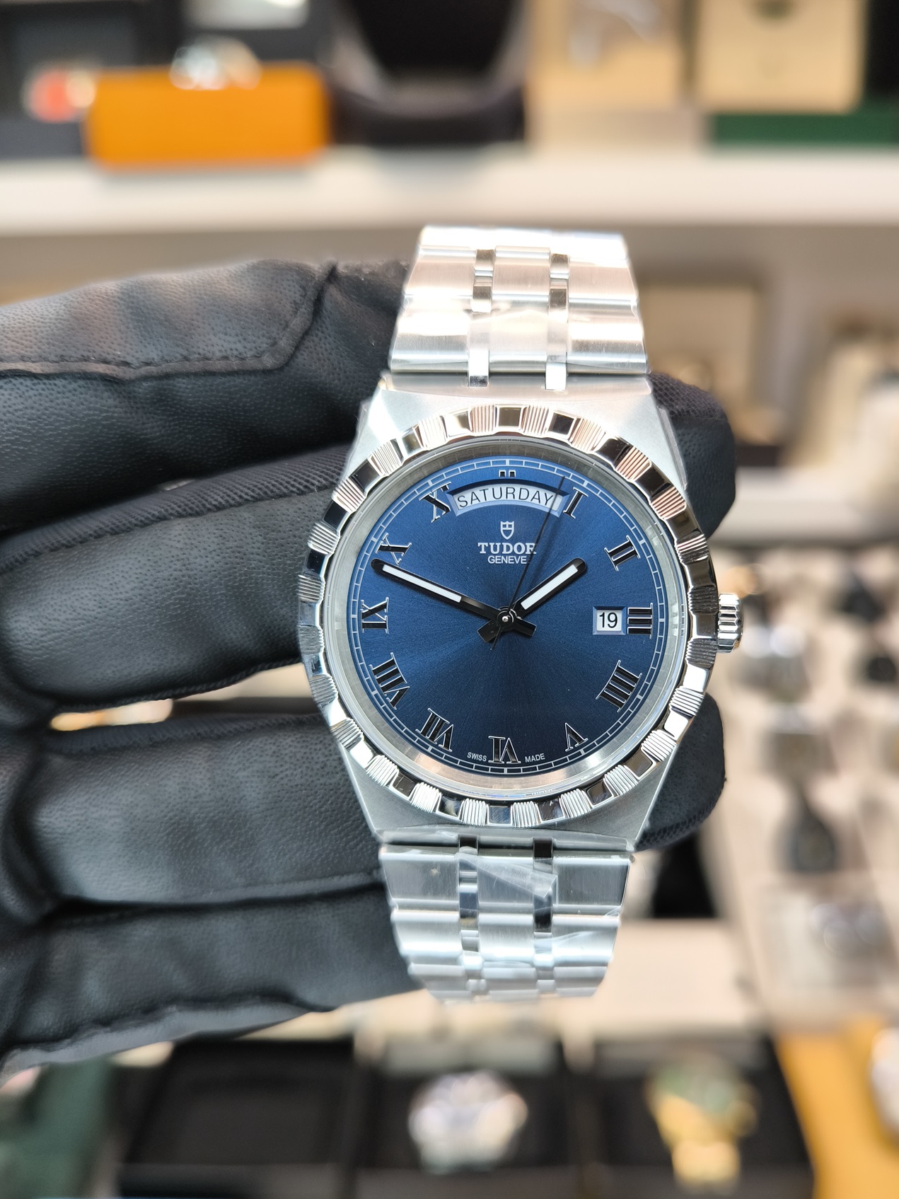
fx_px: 1004
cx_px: 537
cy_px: 654
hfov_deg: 48.0
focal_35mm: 29
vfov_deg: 61.6
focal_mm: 6.92
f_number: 1.9
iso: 80
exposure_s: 1/100
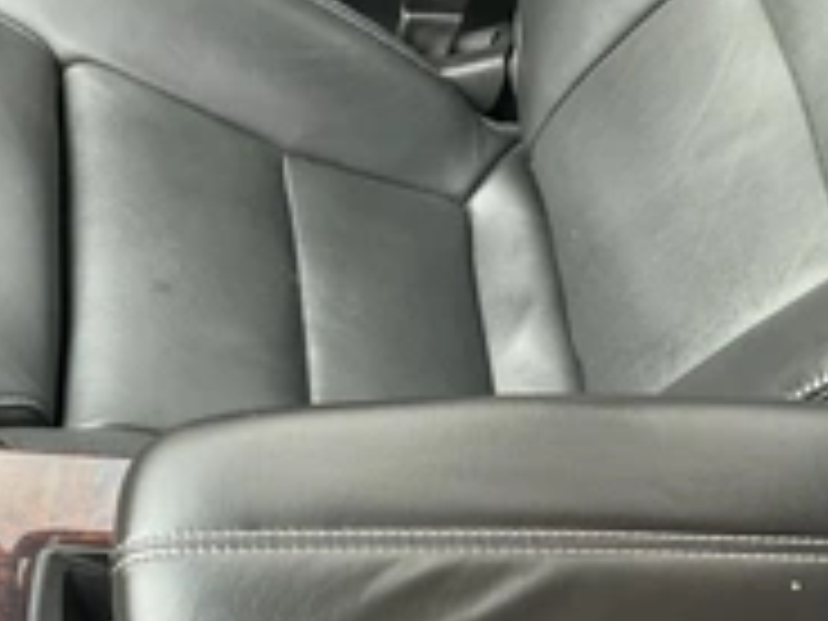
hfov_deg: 29.8
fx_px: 1507
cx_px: 130
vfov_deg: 22.4
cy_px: 616
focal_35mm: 63
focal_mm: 3
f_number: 1.8
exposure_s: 1/41
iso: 125
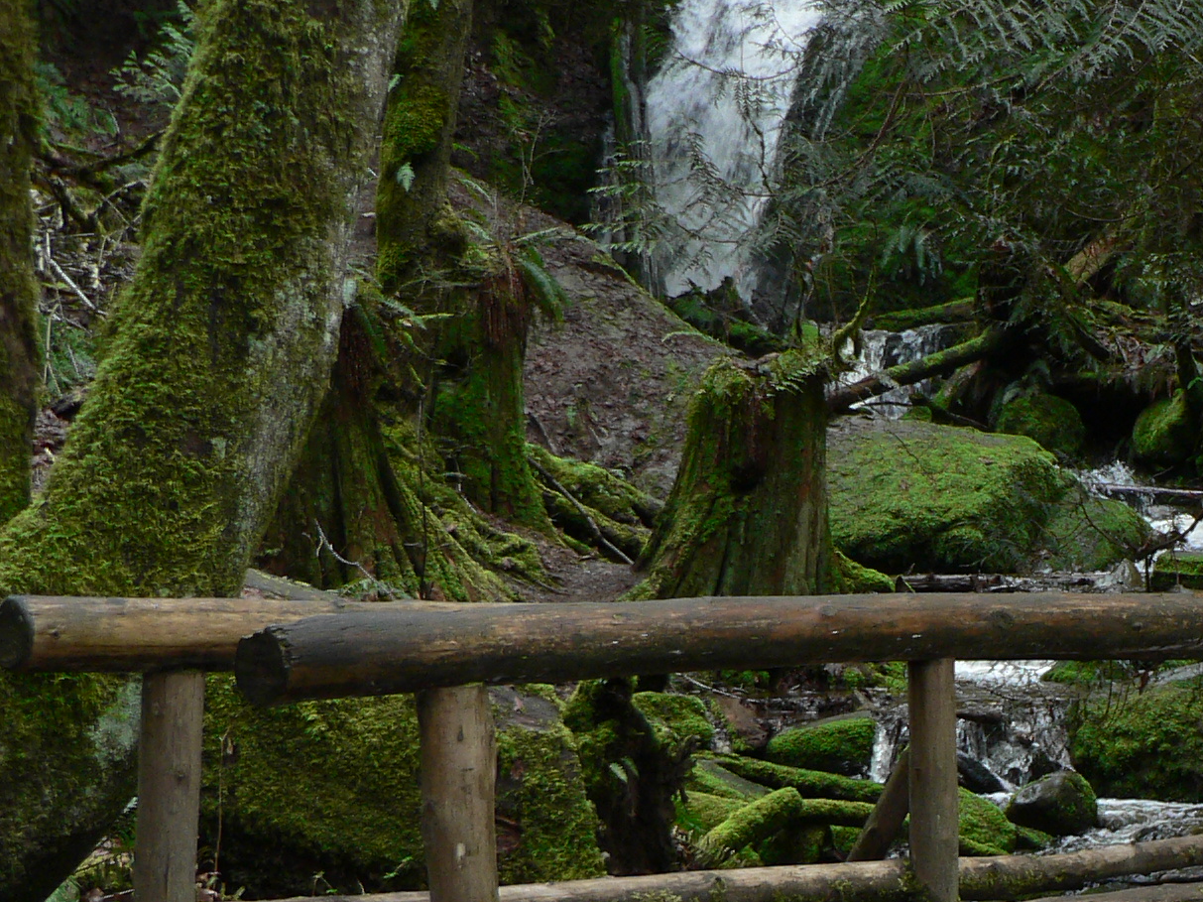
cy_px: 742
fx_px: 2640
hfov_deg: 24.5
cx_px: 1190
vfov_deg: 19.2
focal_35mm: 76
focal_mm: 6
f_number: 2.8
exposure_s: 1/60
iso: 100
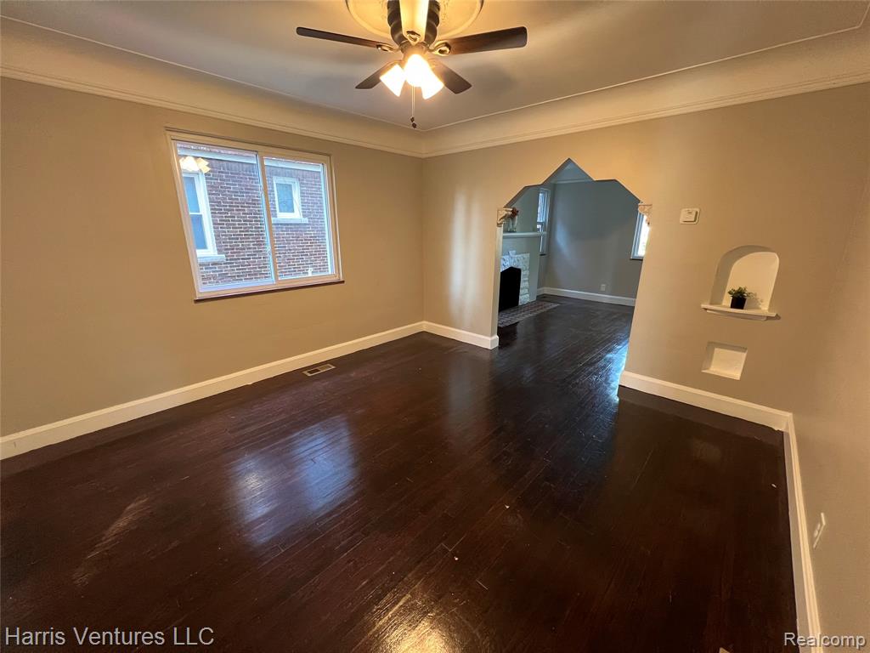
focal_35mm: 13
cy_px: 326
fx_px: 327
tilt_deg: -16.8
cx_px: 435
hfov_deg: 106.2
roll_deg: -0.3
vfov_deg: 89.9
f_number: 1.8
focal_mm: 1.57
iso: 400
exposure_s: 1/60
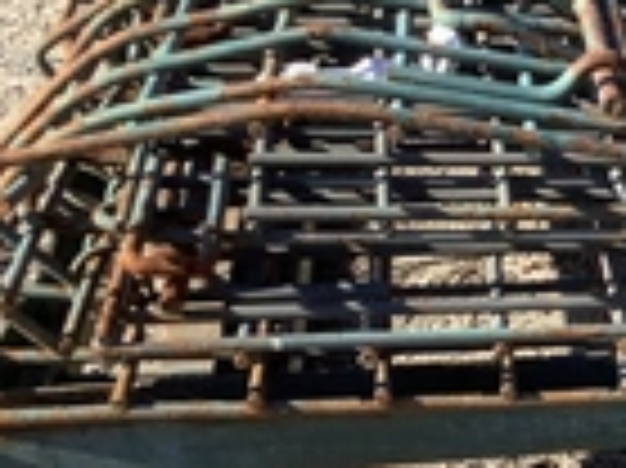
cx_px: 838
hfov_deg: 20.0
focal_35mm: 89
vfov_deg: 16.2
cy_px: 490
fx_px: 1608
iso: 25
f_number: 2.4
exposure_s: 1/450
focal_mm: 3.3
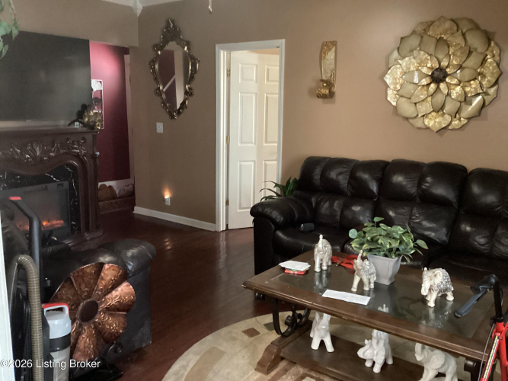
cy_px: 190
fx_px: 455
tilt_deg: -11.1
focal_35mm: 31
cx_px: 254
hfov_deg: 58.4
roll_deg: -1.0
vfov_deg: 45.4
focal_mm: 3.3
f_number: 2.4
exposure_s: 1/17
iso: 640
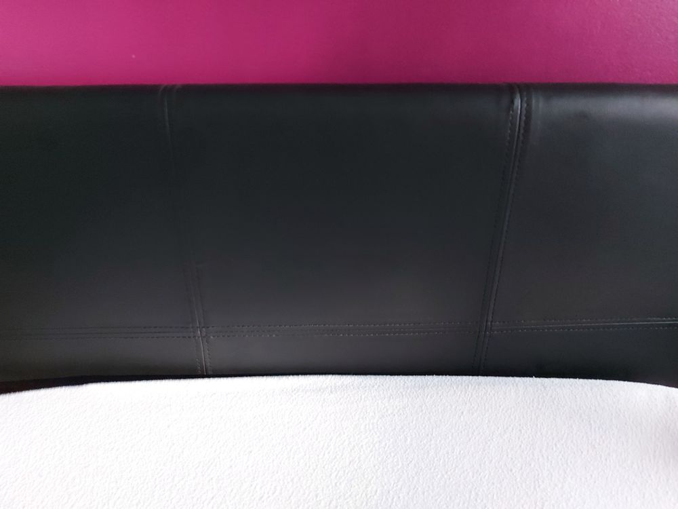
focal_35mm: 24
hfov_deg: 71.6
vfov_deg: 56.8
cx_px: 339
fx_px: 470
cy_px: 254
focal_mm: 5.23
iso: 1000
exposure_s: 1/16
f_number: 1.8
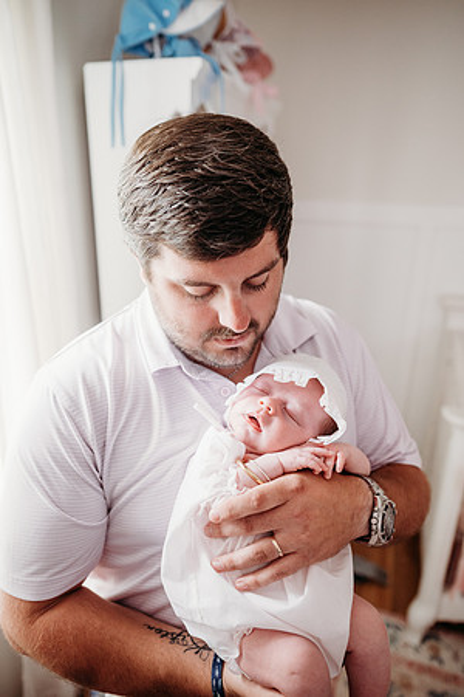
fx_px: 464
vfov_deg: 73.7
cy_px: 348
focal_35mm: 24
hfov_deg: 53.1
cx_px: 232
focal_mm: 24
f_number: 2.8
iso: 1250
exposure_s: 1/200
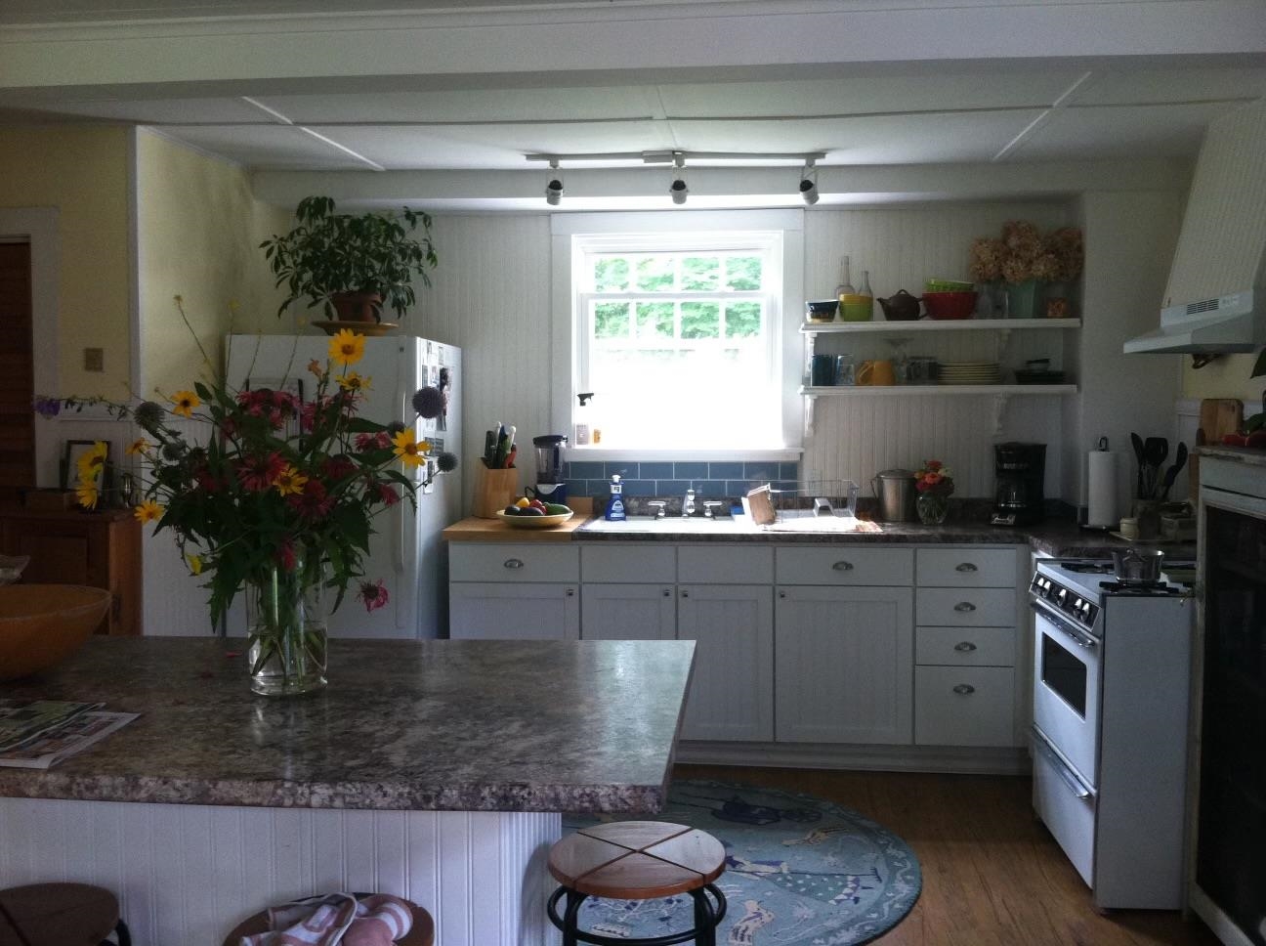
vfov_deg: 40.6
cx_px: 633
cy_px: 473
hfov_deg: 52.7
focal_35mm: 35
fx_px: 1278
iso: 125
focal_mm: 3.85
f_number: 2.8
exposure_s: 1/15
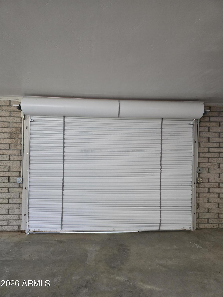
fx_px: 198
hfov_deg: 58.9
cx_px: 112
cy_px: 148
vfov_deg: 73.9
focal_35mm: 23
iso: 500
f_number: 1.7
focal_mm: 6.3
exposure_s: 1/60
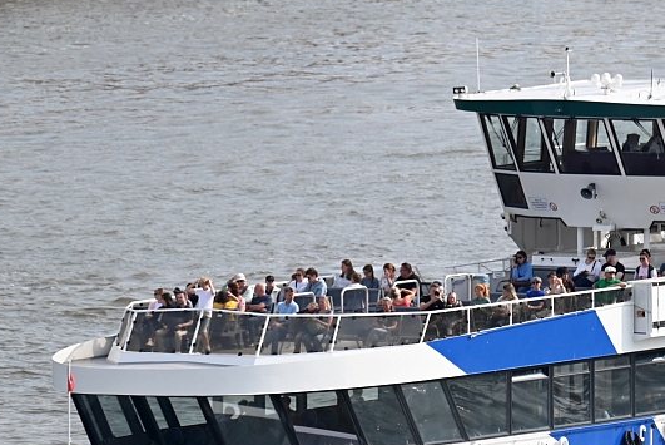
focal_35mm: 771
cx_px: 505
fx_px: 14253
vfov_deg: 1.8
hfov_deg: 2.7
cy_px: 271
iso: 200
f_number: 5.6
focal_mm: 400
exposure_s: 1/1000
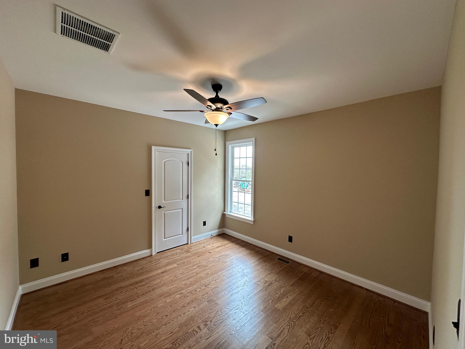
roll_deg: -0.3
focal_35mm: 14
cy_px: 174
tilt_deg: -2.5
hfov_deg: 102.1
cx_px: 232
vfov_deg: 85.7
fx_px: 188
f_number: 2.2
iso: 125
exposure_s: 1/120
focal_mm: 2.22
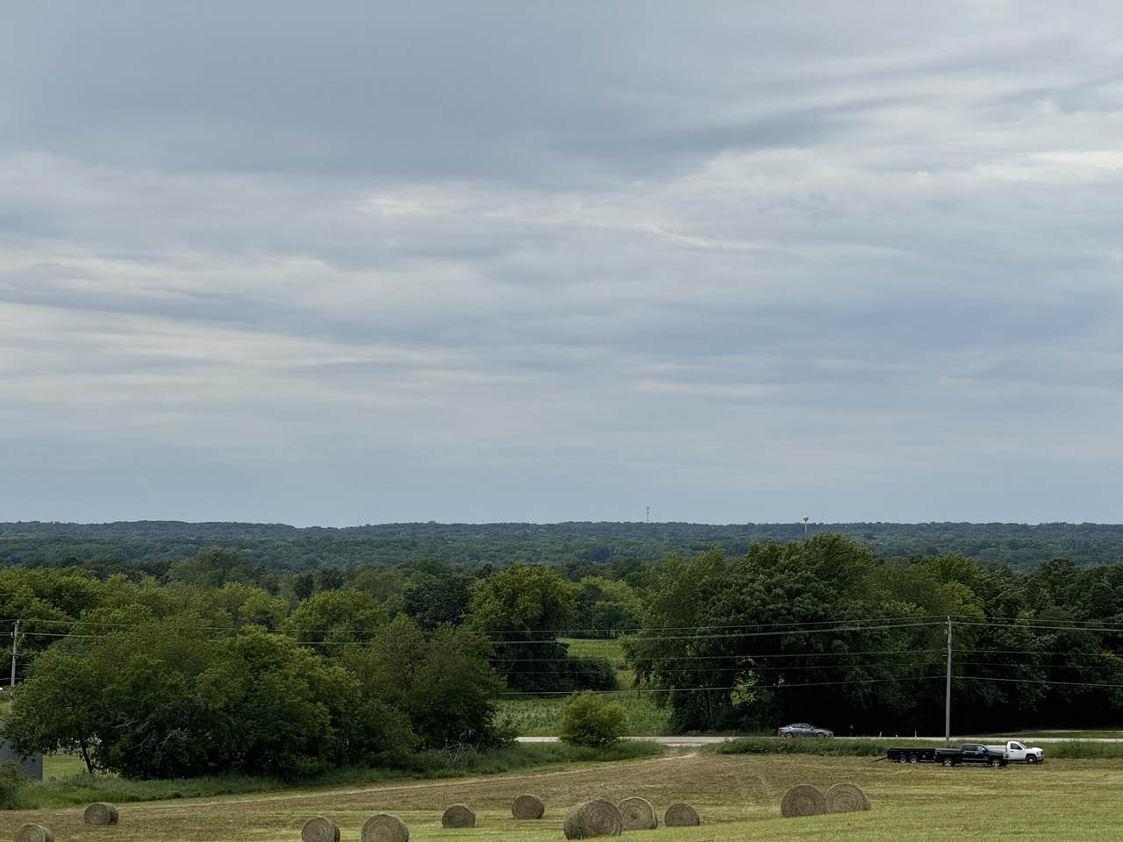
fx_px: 3893
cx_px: 562
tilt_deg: +1.8
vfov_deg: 12.3
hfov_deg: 16.4
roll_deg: -0.4
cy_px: 421
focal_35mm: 120
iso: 50
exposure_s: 1/2212
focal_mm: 15.66
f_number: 2.8
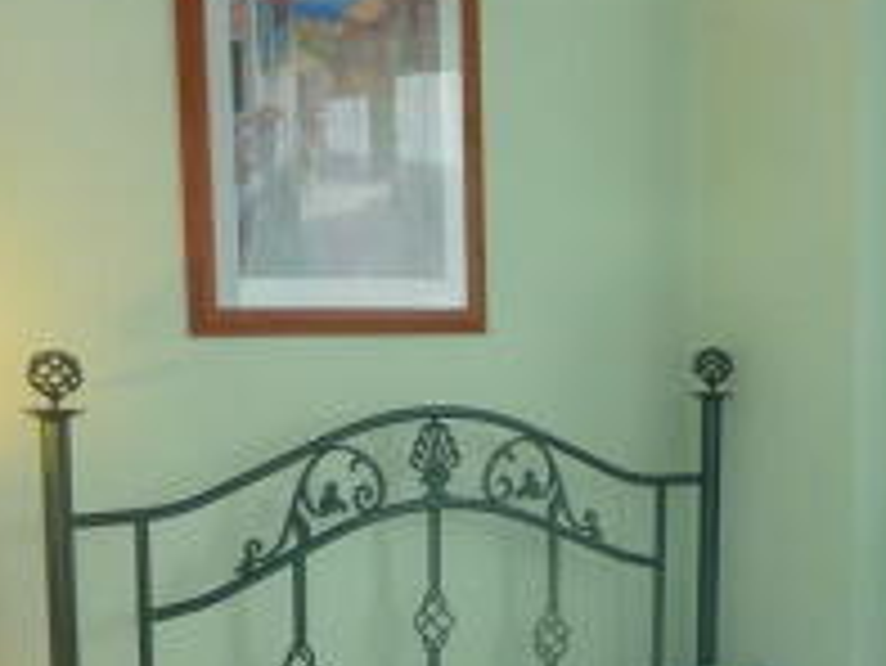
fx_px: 1895
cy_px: 700
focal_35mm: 74
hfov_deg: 25.9
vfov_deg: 19.2
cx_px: 681
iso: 100
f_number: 3.3
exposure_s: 1/10
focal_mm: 4.1
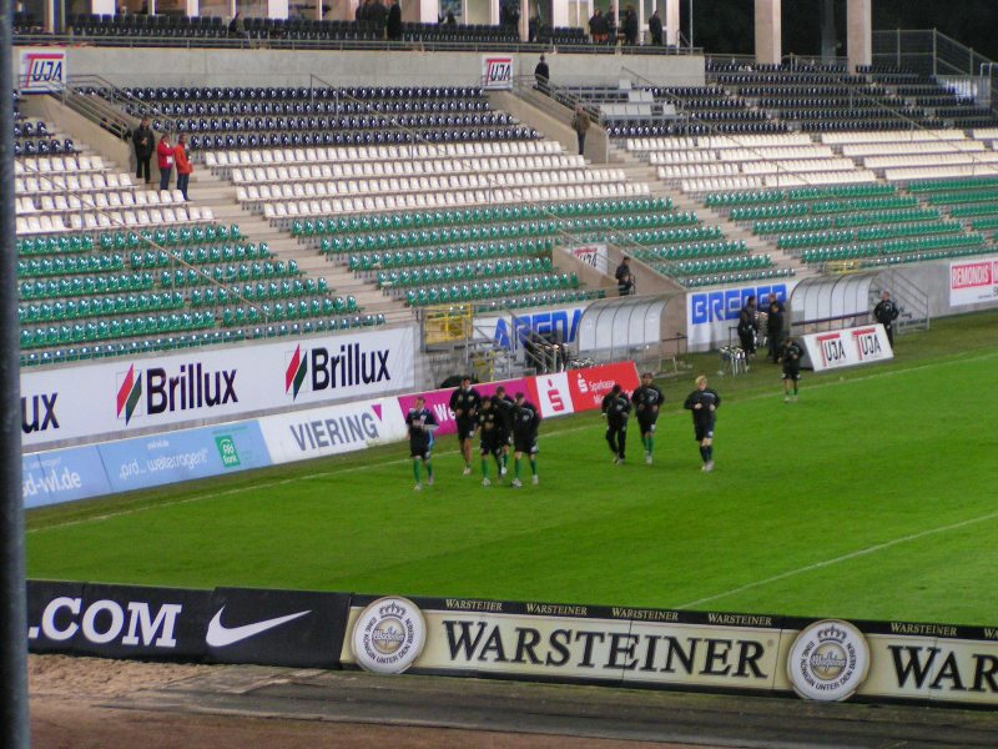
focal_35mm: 131
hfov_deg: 15.1
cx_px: 499
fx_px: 3777
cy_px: 374
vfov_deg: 11.3
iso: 200
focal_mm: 20
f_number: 3.5
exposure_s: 1/25
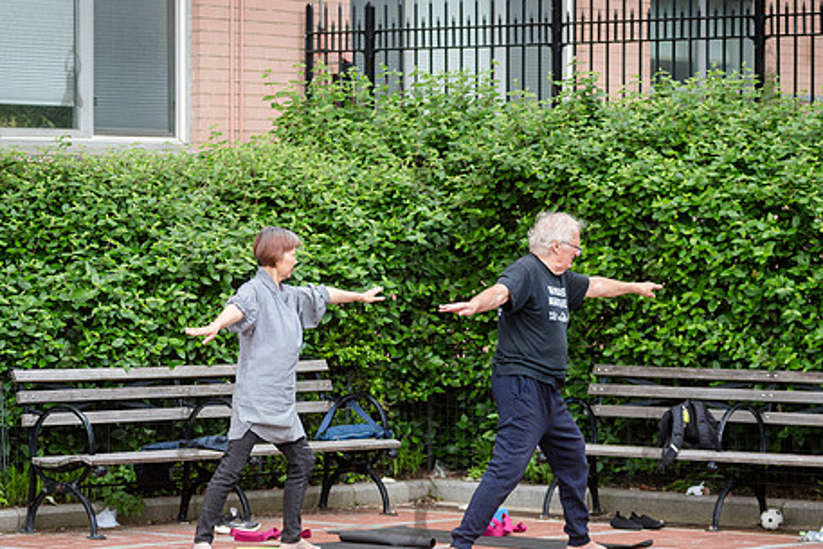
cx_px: 409
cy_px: 316
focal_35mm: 150
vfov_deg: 9.2
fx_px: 3430
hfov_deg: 13.7
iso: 400
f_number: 3.5
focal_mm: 100
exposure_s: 1/500
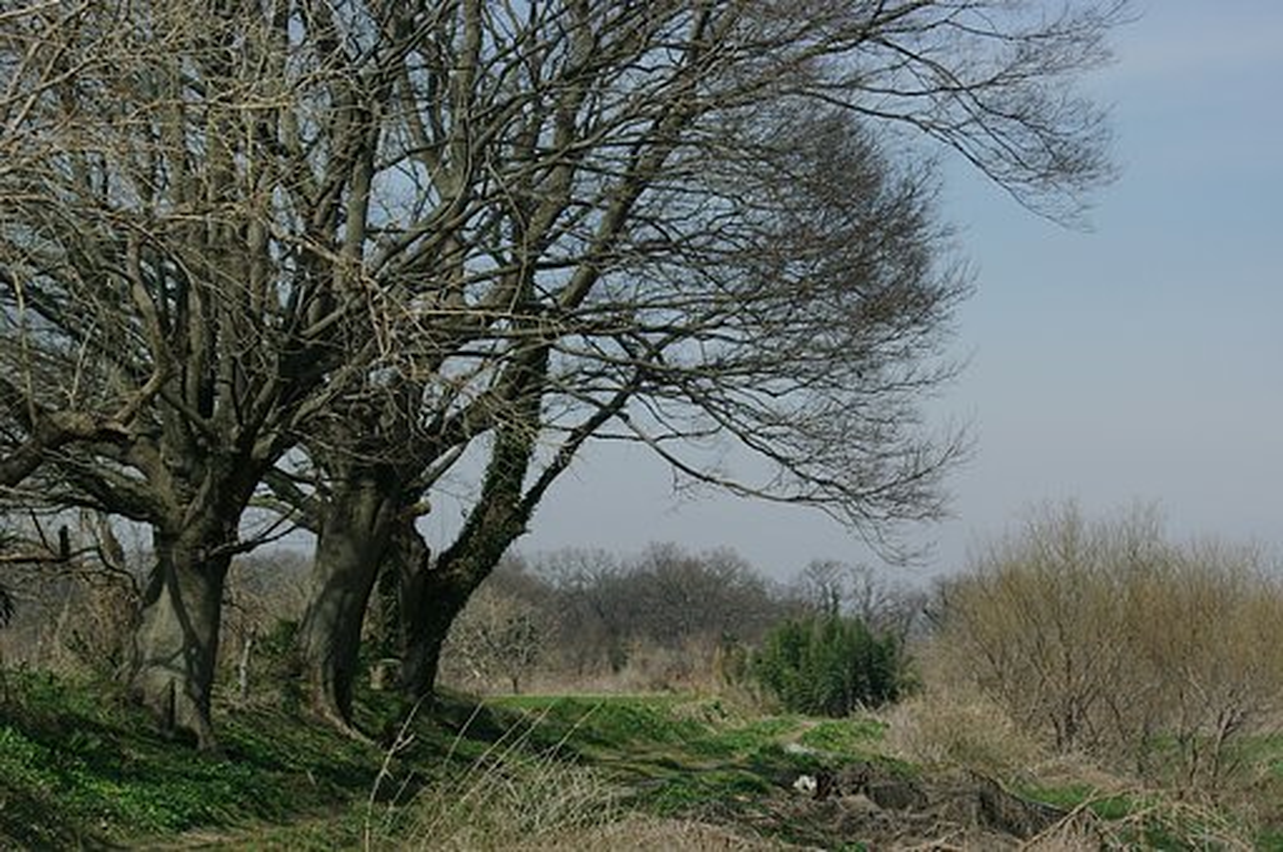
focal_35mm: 105
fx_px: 3737
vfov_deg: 13.0
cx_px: 642
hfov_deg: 19.5
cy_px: 426
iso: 400
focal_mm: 70
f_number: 22
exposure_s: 1/3200
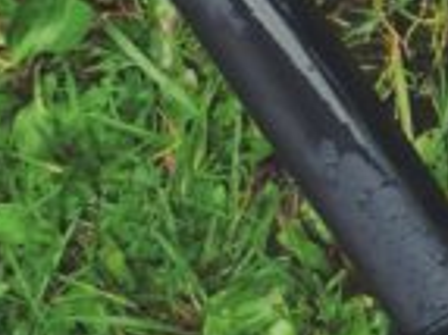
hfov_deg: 8.5
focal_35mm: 208
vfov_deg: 7.0
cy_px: -257
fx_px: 2690
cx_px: 1178
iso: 64
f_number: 2.2
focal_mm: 4.15
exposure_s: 1/33
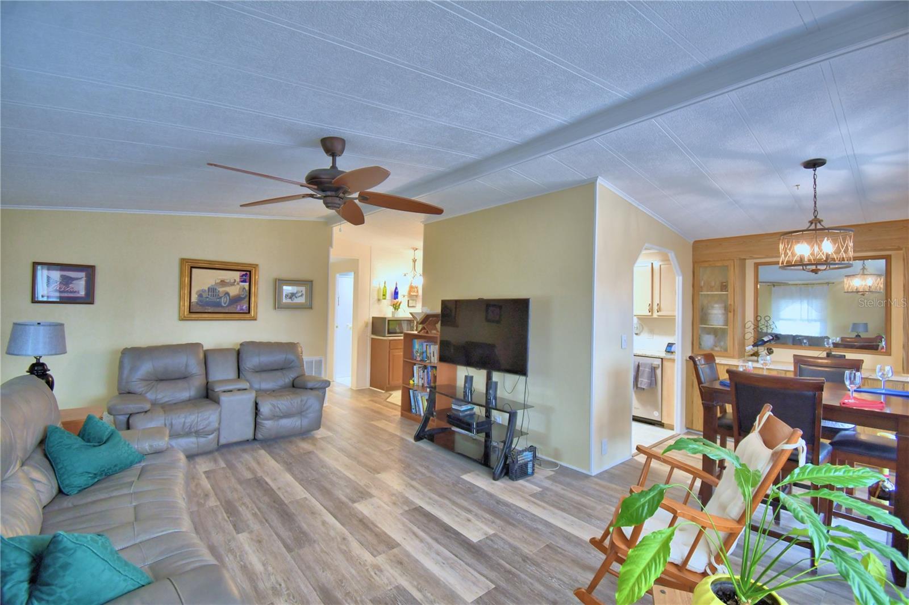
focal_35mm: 15
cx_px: 454
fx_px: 379
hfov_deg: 100.4
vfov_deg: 77.3
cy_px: 302
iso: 500
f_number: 4.5
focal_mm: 10
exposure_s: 1/30
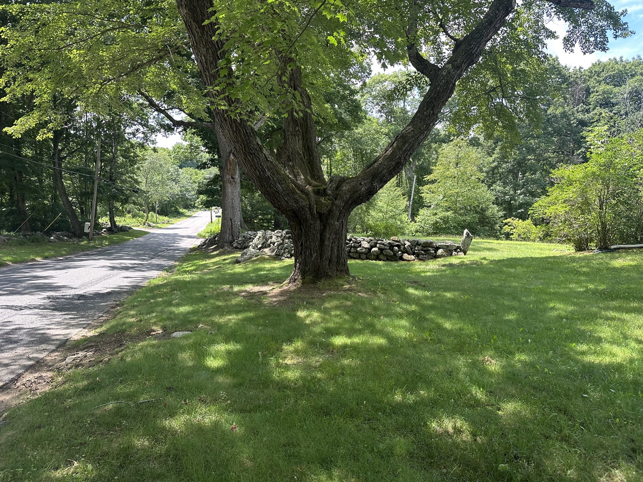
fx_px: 446
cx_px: 322
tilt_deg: -8.0
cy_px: 241
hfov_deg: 71.6
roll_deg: -2.1
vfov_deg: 56.8
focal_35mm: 24
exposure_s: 1/508
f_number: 1.78
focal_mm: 6.86
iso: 80
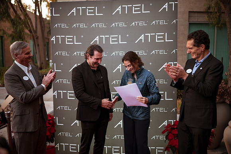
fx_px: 225
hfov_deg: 54.4
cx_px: 116
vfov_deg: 37.9
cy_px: 77
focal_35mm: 35
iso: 200
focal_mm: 35
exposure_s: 1/400
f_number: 1.8
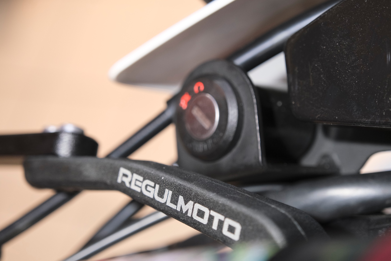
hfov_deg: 26.6
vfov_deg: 18.0
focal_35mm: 76
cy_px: 130
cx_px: 196
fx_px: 825
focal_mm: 50.5
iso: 1600
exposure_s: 1/100
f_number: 4
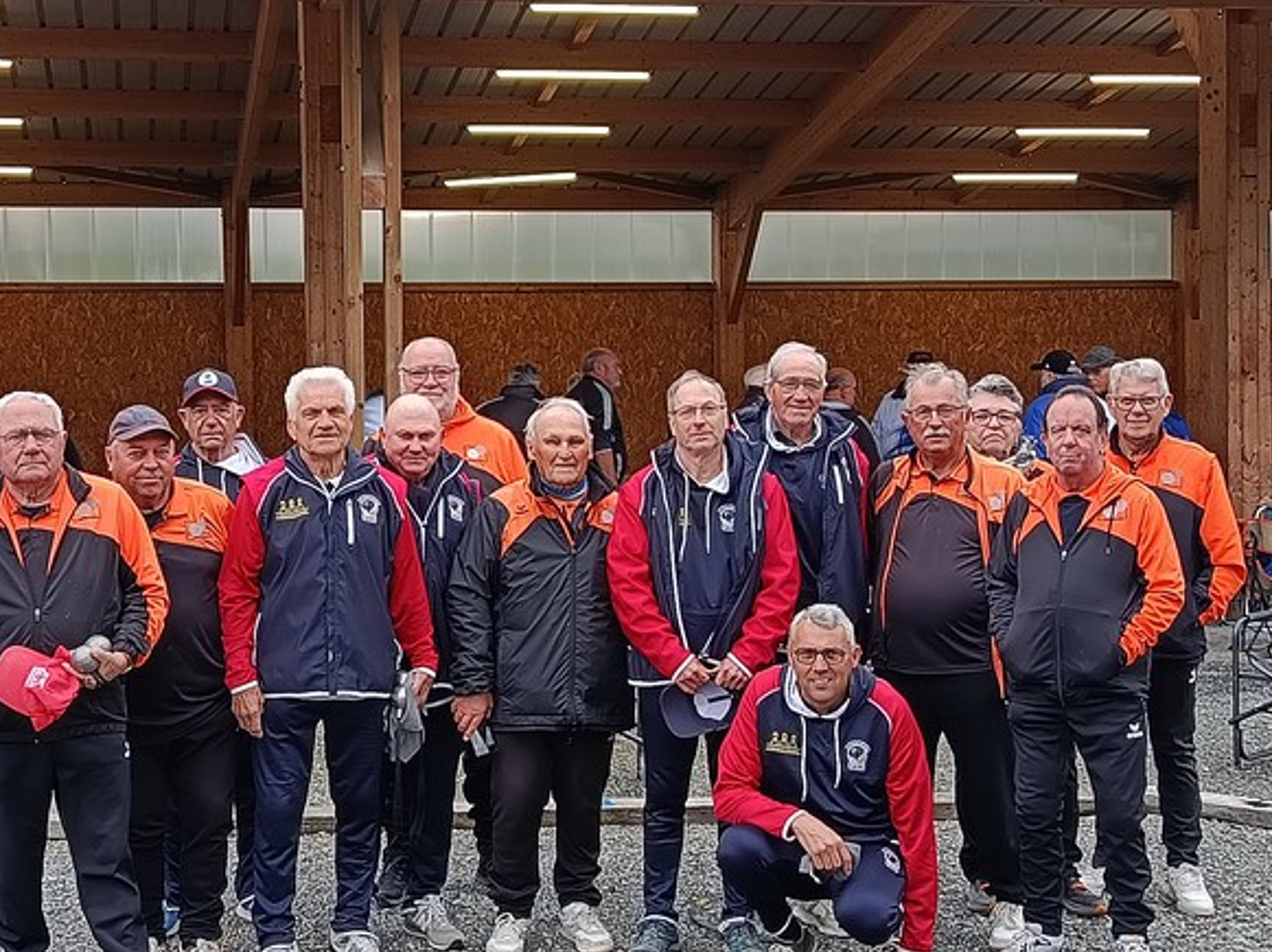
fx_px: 2277
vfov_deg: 23.6
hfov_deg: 31.2
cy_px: 466
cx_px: 543
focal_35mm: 62
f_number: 1.7
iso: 111
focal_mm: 5.24
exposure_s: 1/100
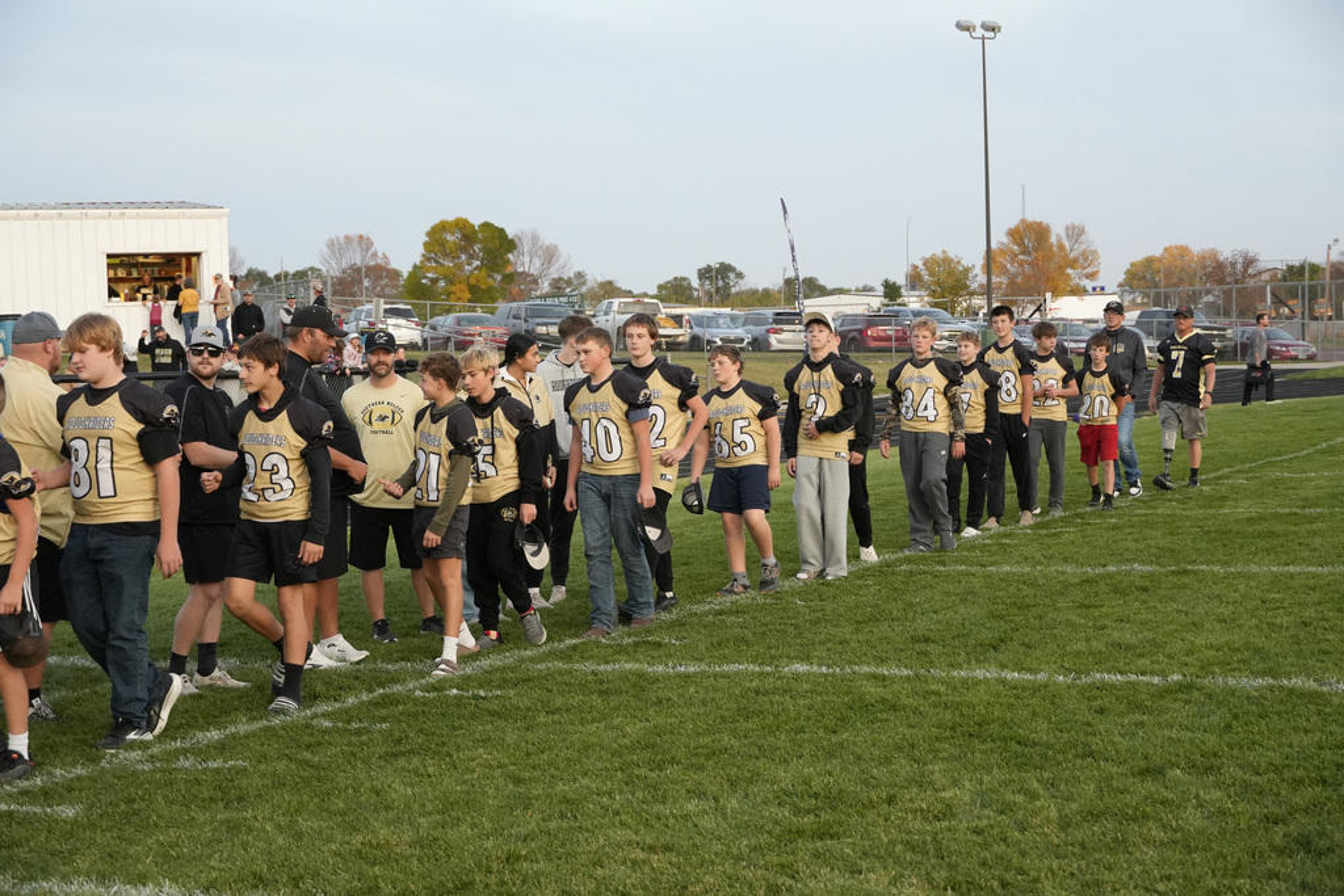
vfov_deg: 22.1
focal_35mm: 62
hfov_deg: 32.6
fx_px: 2296
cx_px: 672
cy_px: 448
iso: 2000
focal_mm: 41
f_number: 5
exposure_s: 1/400
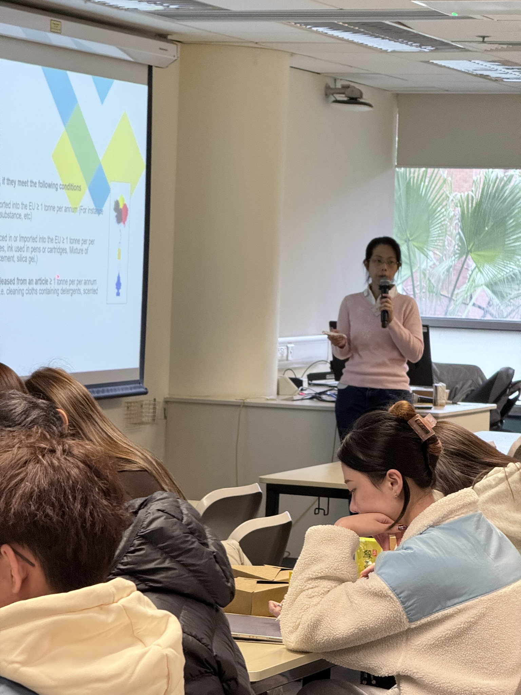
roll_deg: -2.1
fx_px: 2408
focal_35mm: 120
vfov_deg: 16.4
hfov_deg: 12.3
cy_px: 348
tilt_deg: -0.7
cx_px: 260
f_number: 2.8
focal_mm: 15.66
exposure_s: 1/100
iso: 320
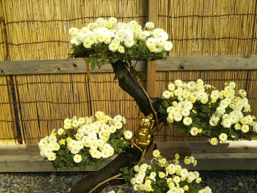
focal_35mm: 48
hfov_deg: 39.6
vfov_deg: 29.6
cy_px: 152
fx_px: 356
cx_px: 114
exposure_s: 1/801
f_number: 2.2
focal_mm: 4
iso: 25
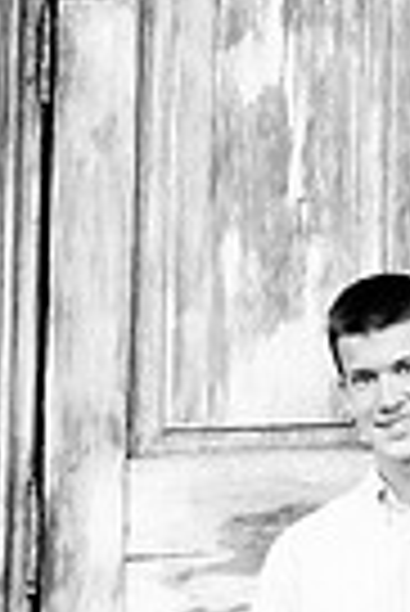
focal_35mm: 347
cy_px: 837
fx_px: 5912
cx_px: 403
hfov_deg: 4.0
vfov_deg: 5.9
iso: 400
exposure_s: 1/160
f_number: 3.2
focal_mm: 70
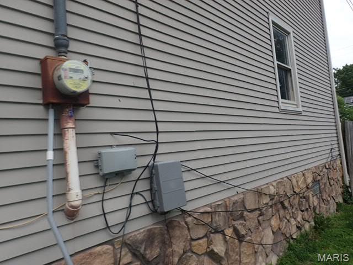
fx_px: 255
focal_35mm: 25
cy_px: 132
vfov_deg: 54.9
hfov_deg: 69.4
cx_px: 176
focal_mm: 4.5
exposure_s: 1/160
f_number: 8
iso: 100
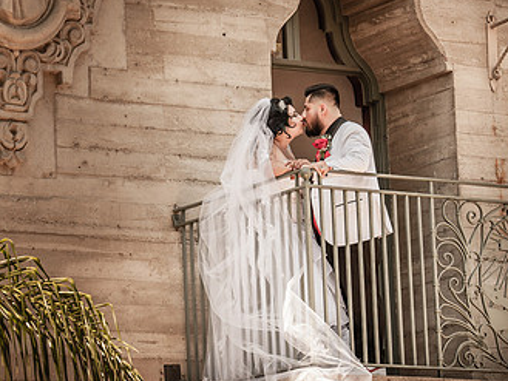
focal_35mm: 181
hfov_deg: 10.9
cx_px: 164
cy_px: 167
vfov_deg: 8.2
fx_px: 2657
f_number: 7.1
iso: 250
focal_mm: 102
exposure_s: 1/200
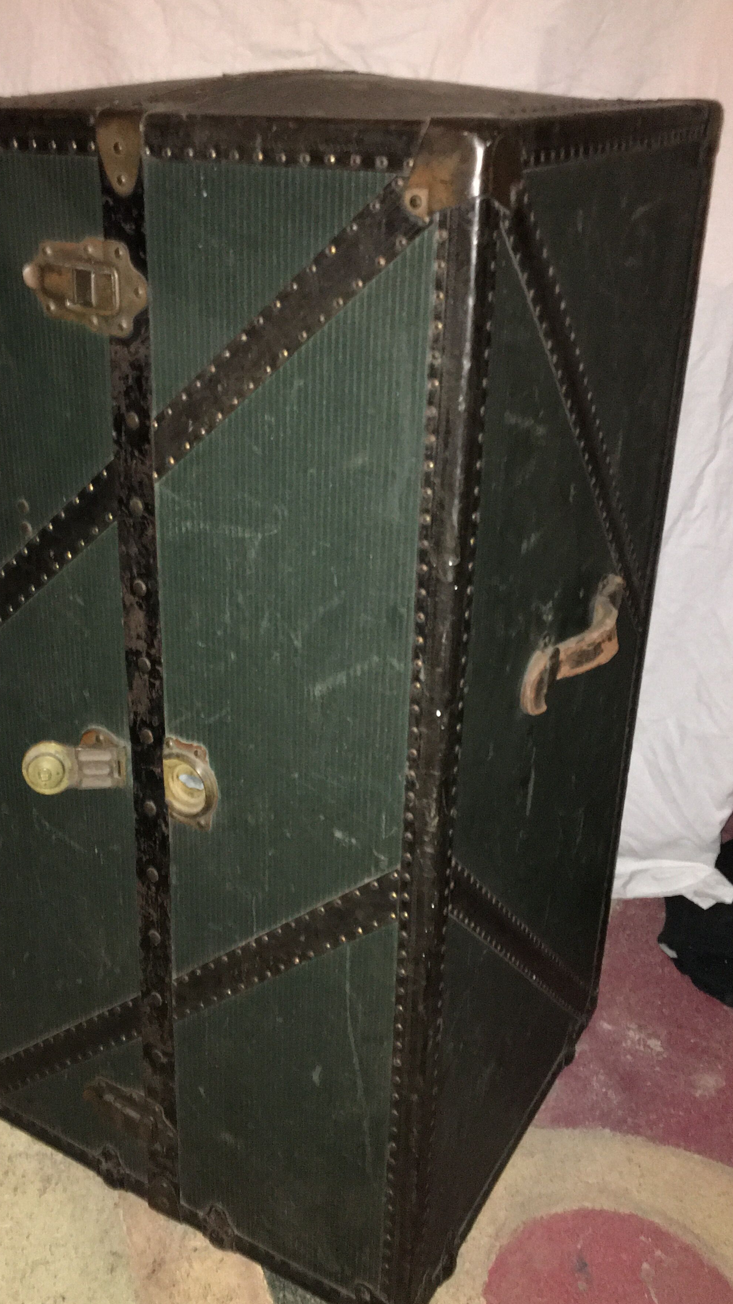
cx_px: 269
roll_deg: -0.6
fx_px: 1244
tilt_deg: -25.1
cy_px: 633
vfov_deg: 55.3
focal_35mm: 36
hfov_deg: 32.7
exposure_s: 1/17
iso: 320
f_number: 2.2
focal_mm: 4.15
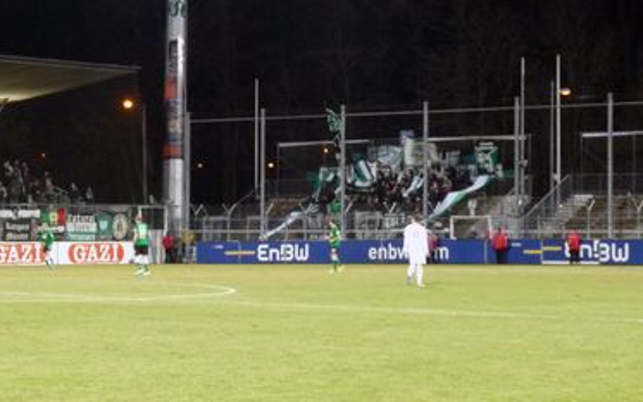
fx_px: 2295
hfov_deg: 15.9
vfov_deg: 10.0
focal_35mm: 131
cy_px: 163
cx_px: 178
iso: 400
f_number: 3.4
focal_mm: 14.4
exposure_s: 1/40
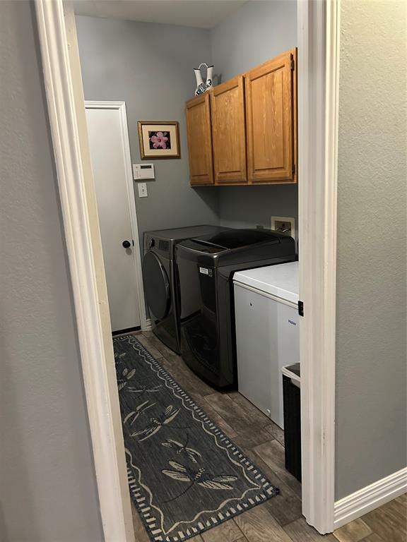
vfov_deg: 67.3
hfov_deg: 53.1
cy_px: 271
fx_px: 408
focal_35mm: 26
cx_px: 204
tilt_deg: -12.9
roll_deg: +3.7
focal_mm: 5.7
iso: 640
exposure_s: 1/40
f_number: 1.5
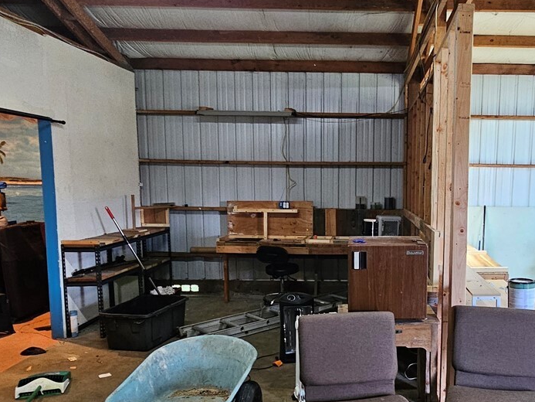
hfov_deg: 57.8
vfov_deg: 46.7
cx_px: 380
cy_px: 230
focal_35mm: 30
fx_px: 464
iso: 320
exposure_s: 1/30
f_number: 2.2
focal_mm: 2.2
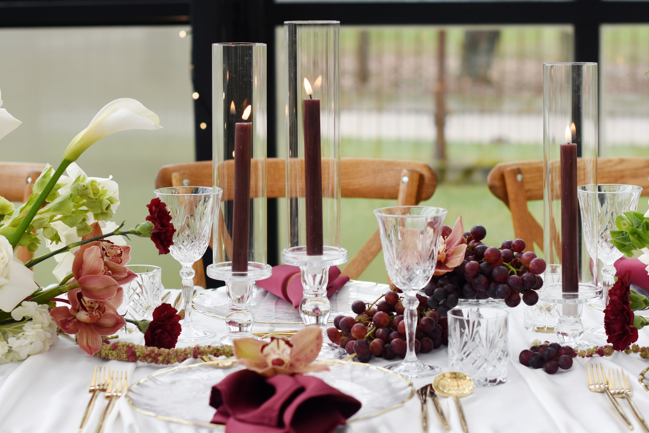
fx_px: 1496
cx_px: 322
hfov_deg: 24.5
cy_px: 224
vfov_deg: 16.5
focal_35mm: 83
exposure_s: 1/400
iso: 400
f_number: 2.8
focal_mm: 50
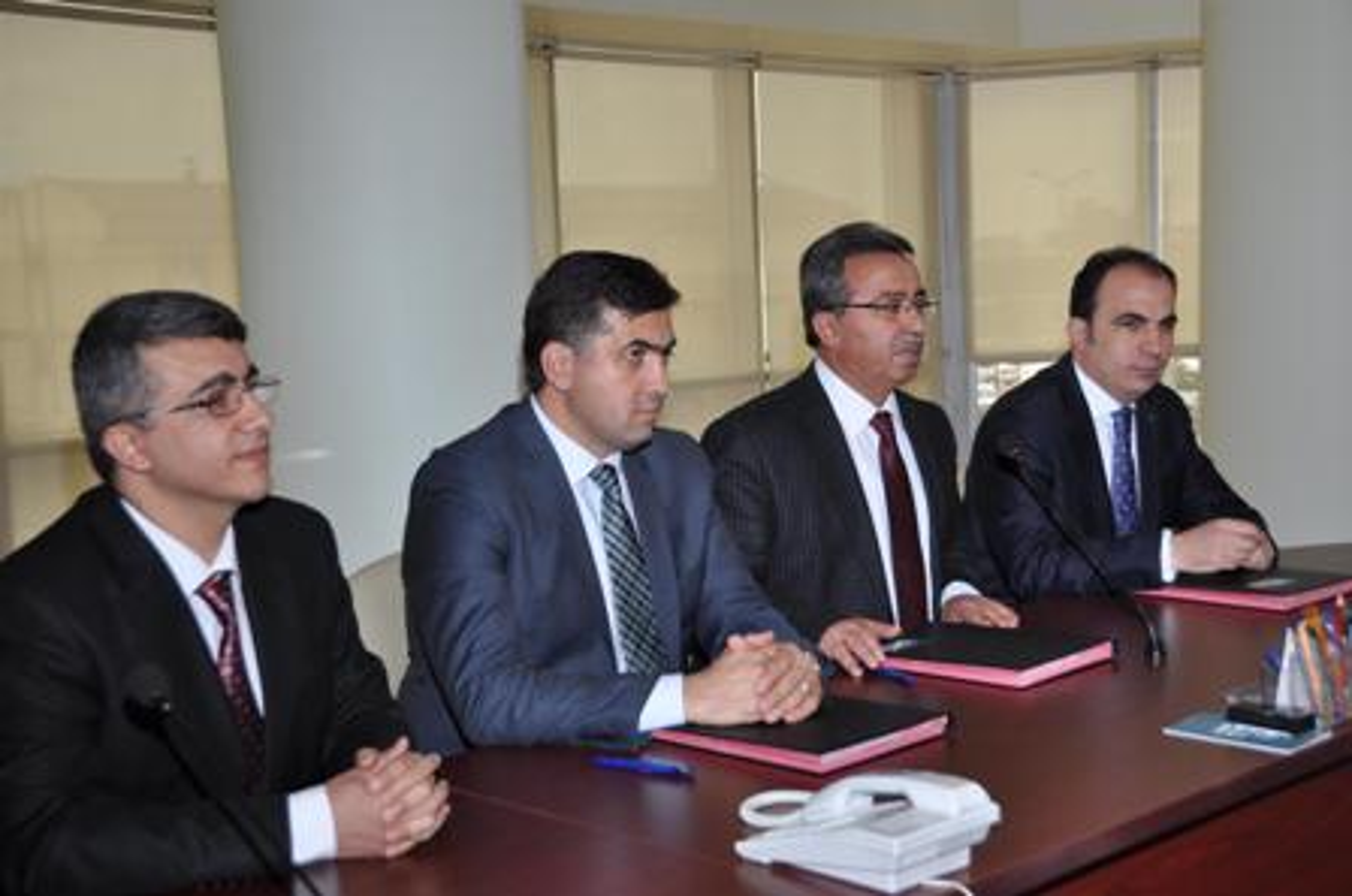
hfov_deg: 41.2
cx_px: 676
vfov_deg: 28.0
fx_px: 1799
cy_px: 448
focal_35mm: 48
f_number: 5.6
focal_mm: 32
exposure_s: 1/80
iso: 200
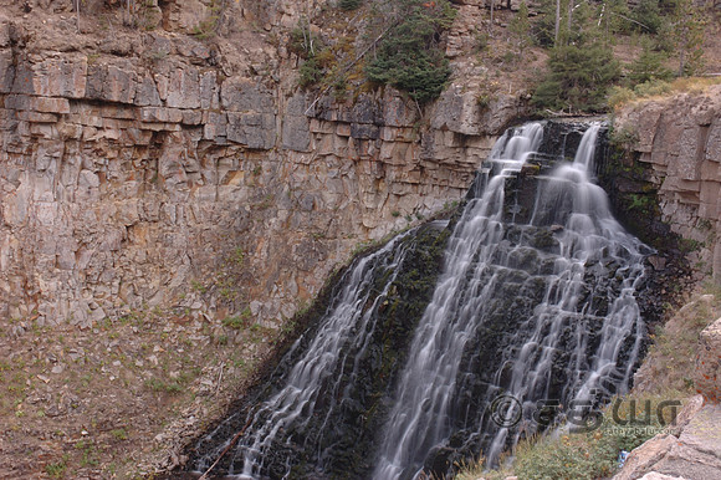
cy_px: 240
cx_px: 360
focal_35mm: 46
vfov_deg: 28.9
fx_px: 931
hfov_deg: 42.3
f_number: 25
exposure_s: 2.5
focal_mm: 31
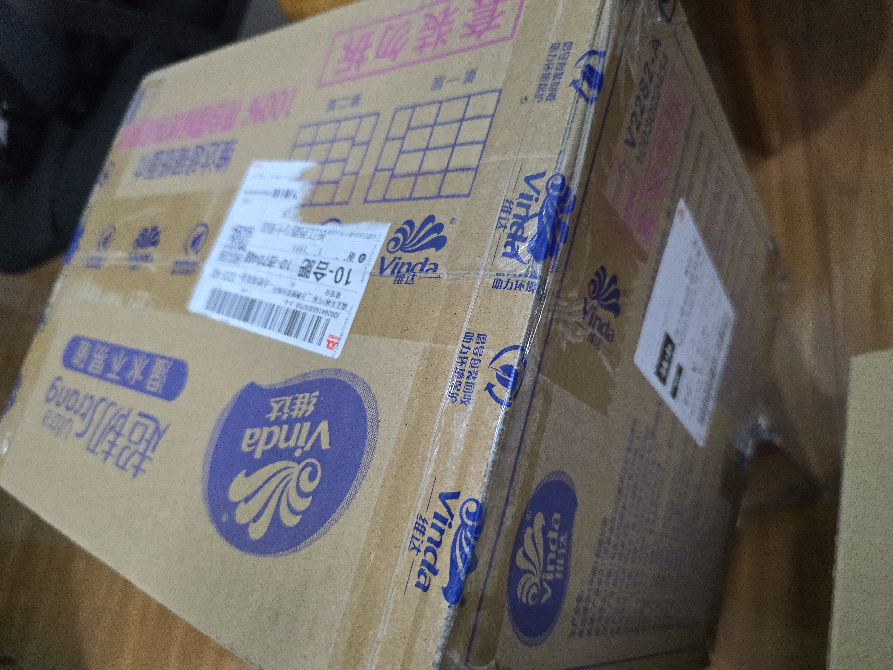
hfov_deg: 73.9
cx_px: 446
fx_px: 593
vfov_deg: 58.9
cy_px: 335
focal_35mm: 23
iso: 800
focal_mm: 6.3
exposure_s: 1/100
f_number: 1.7
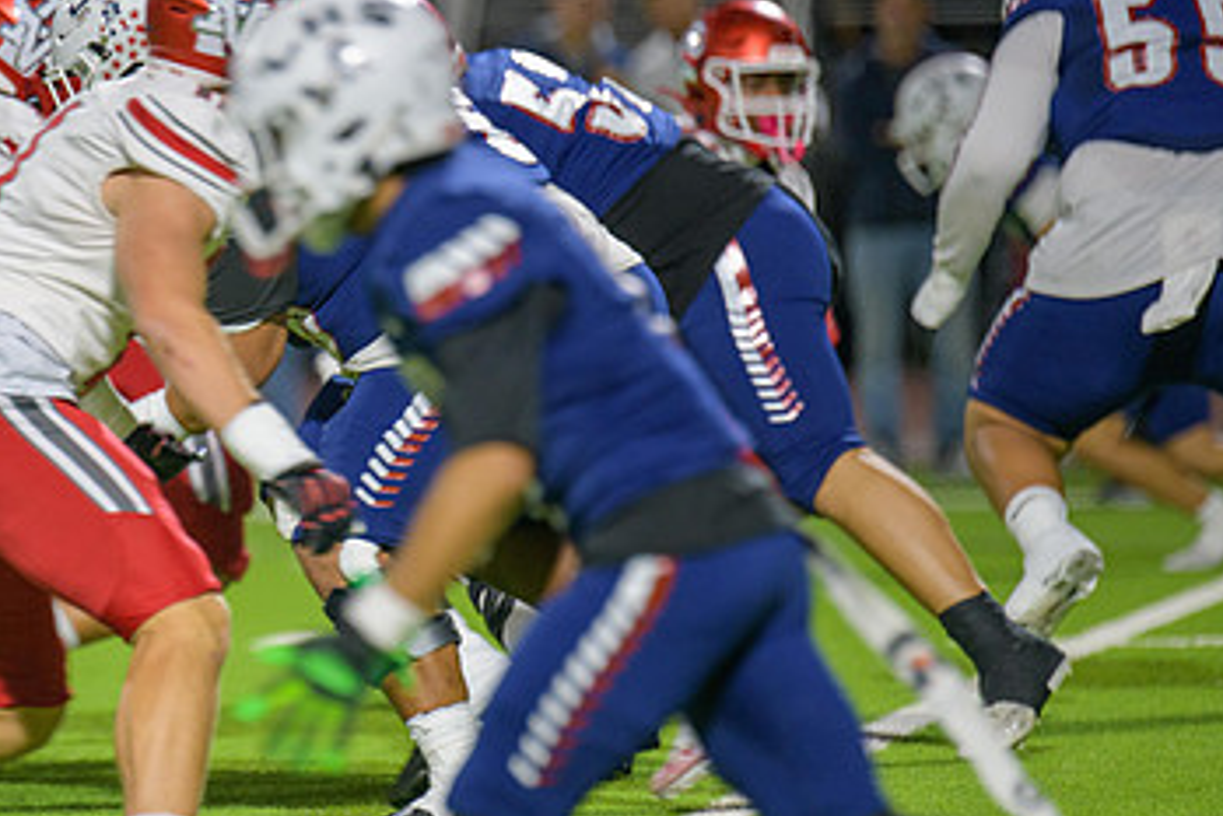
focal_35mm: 499
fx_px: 16958
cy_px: 447
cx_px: 228
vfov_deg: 2.8
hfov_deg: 4.1
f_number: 2.8
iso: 1250
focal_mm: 300
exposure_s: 1/250
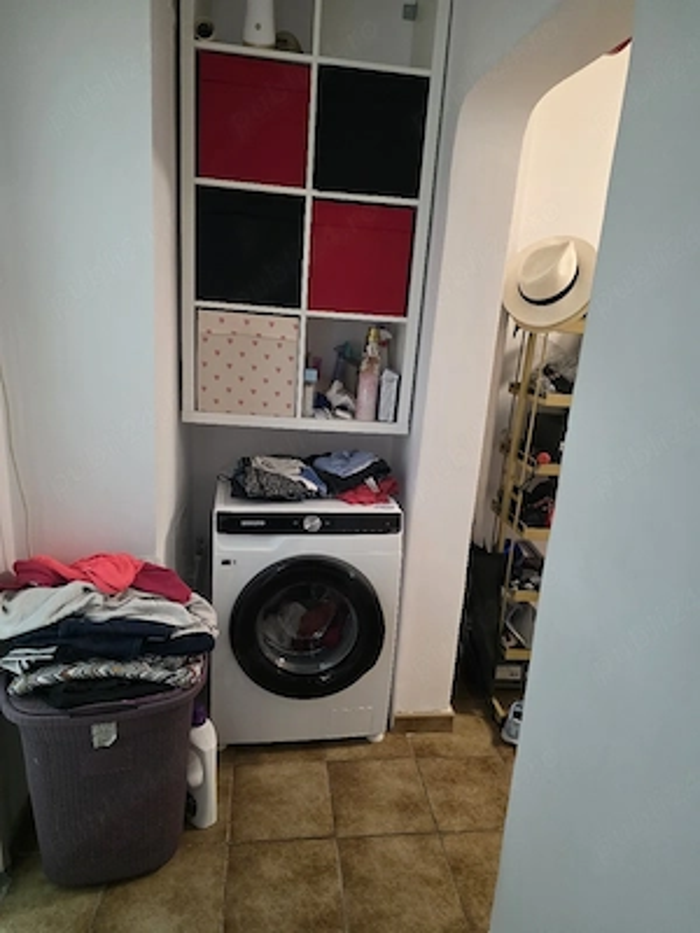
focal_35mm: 23
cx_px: 350
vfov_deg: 73.9
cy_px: 466
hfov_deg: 58.9
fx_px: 620
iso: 1250
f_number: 1.7
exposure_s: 1/101
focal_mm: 6.25
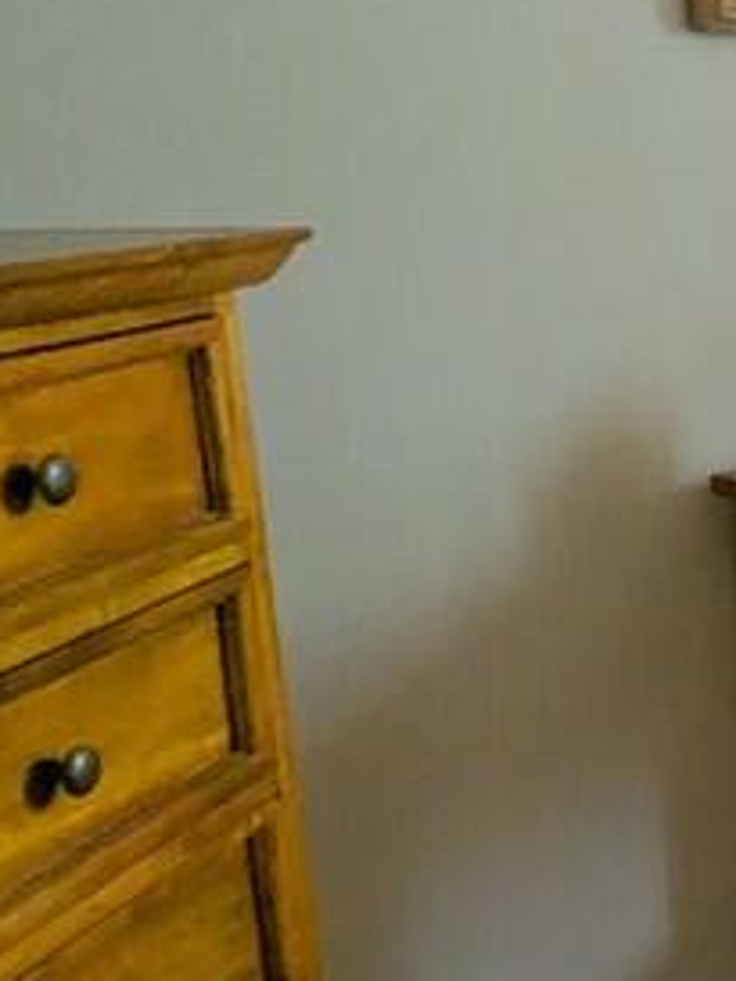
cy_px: 383
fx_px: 1700
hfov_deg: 14.8
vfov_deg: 32.1
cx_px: 1770
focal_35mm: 60
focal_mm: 2.35
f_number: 2.2
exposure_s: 1/146
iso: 84
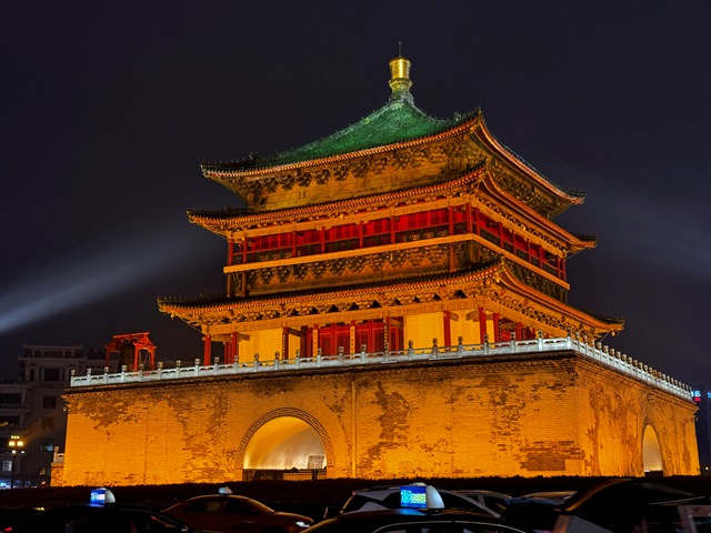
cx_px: 356
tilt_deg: +10.9
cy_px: 266
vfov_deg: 30.3
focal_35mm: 48
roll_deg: +0.7
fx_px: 986
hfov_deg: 39.7
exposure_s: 1/50
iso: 200
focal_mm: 6.76
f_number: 1.78
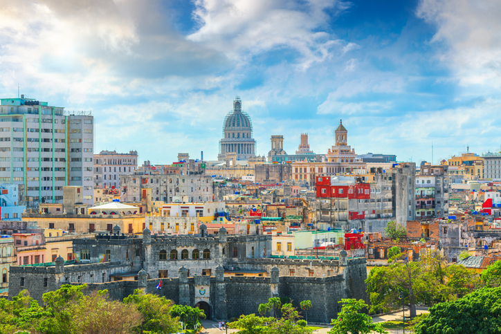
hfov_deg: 20.4
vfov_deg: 13.7
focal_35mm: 100
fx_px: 1392
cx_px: 250
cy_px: 167
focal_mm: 100
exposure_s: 1/400
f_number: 8
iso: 100
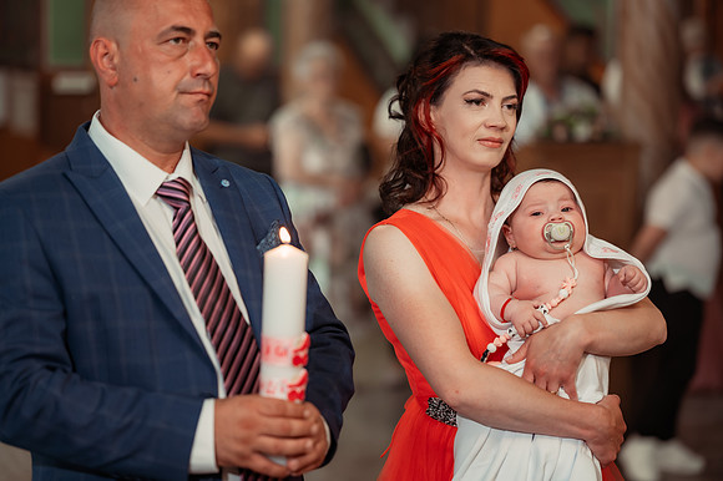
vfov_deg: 16.1
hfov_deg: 23.9
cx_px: 362
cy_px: 240
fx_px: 1706
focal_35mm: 85
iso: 1600
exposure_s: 1/250
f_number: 2
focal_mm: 85
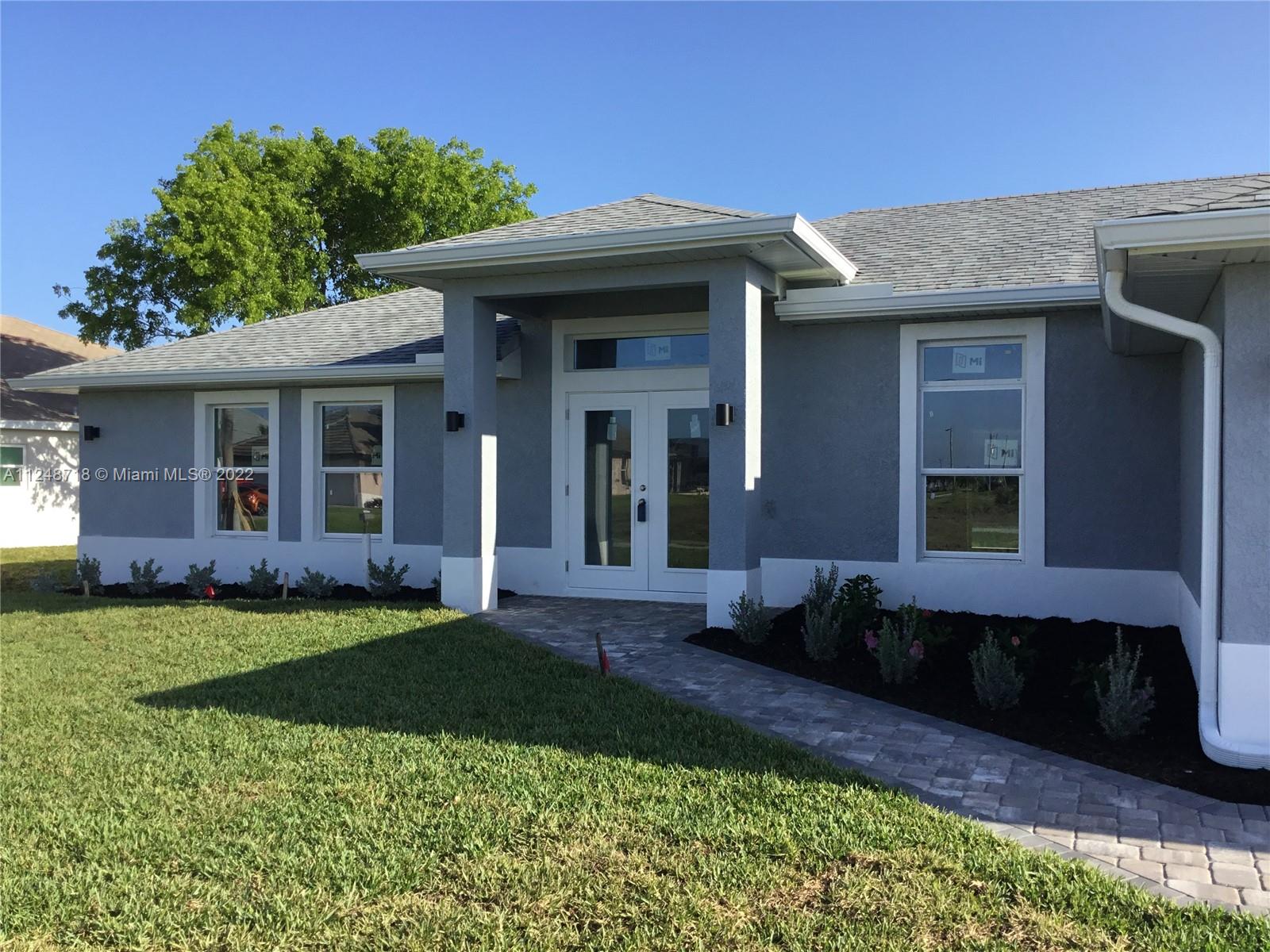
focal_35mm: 31
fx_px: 1137
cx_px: 635
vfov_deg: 45.4
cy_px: 476
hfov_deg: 58.4
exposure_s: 1/747
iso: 25
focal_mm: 3.3
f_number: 2.4
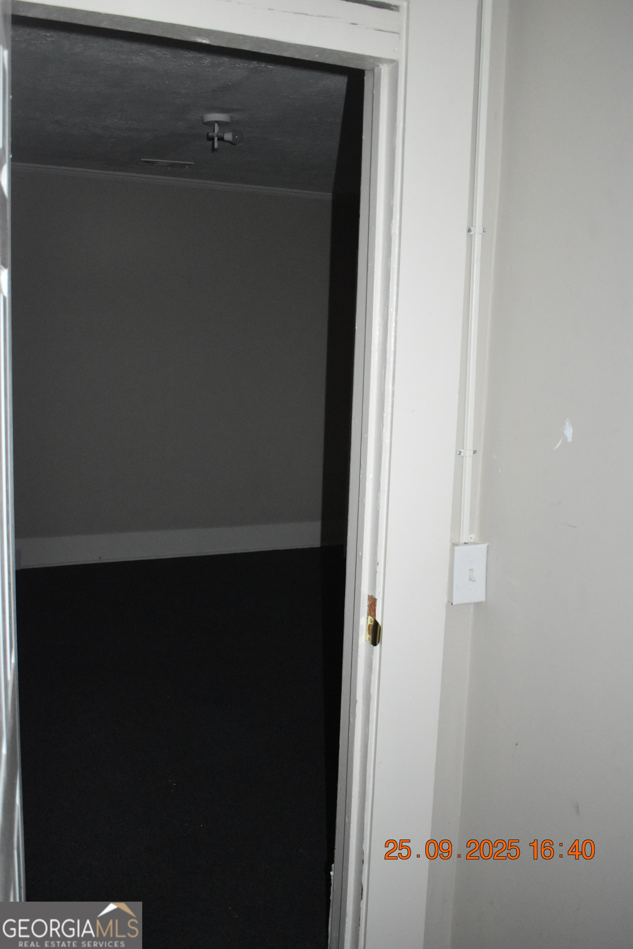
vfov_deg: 55.1
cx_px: 316
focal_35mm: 34
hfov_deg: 38.4
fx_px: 910
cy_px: 474
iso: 4000
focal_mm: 23
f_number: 3.8
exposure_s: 1/60
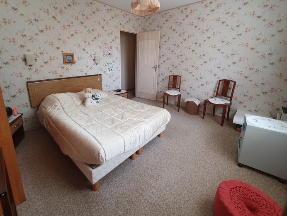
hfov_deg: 98.0
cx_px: 133
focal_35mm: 15
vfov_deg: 81.4
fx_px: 124
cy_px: 94
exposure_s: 1/50
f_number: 2.2
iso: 160
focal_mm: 1.8
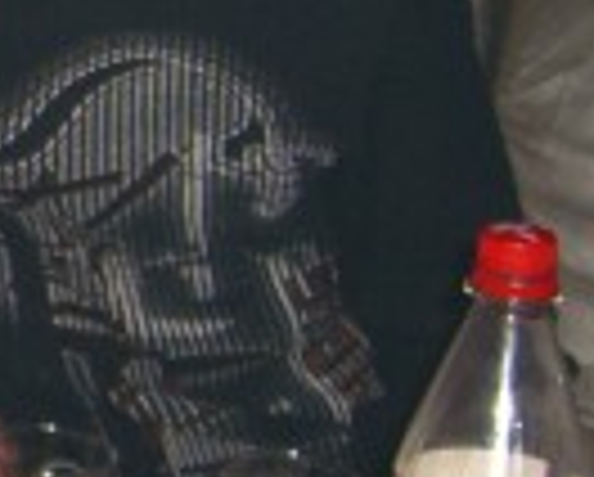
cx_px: -648
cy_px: 40
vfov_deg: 9.2
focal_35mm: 168
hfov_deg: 10.4
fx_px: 2958
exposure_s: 1/60
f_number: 2.8
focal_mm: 7.9
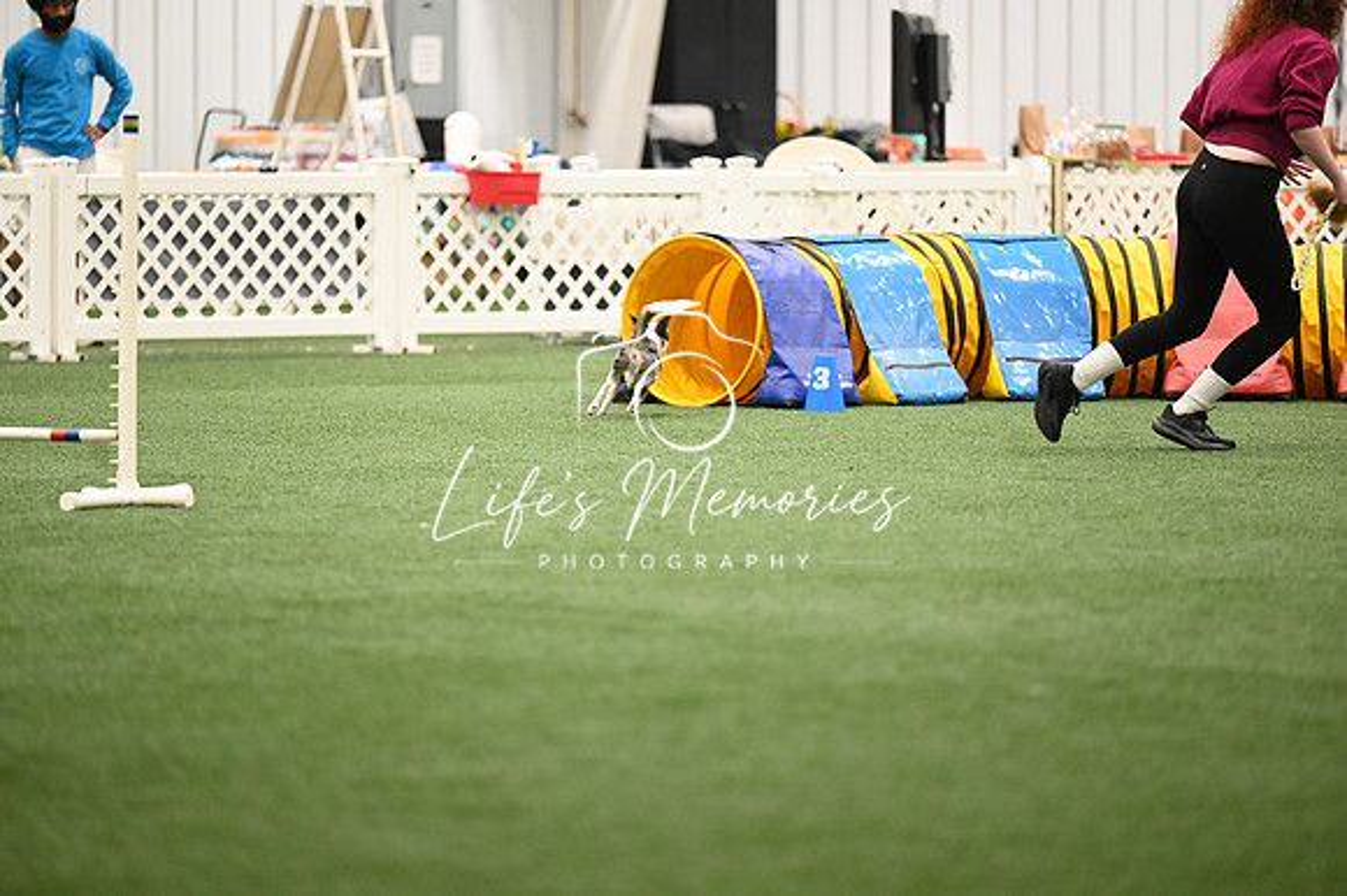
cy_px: 448
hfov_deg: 10.3
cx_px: 674
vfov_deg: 6.9
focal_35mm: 200
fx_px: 7479
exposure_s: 1/1000
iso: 8000
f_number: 3.2
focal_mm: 200
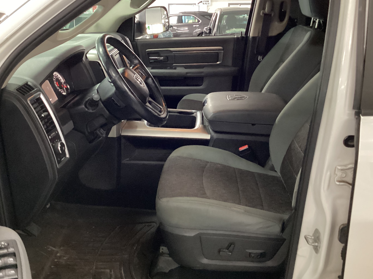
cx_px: 183
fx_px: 399
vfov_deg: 38.6
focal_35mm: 37
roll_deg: -0.8
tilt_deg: -16.2
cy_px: 119
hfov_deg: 50.1
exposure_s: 1/30
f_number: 2.4
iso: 400
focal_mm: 3.3
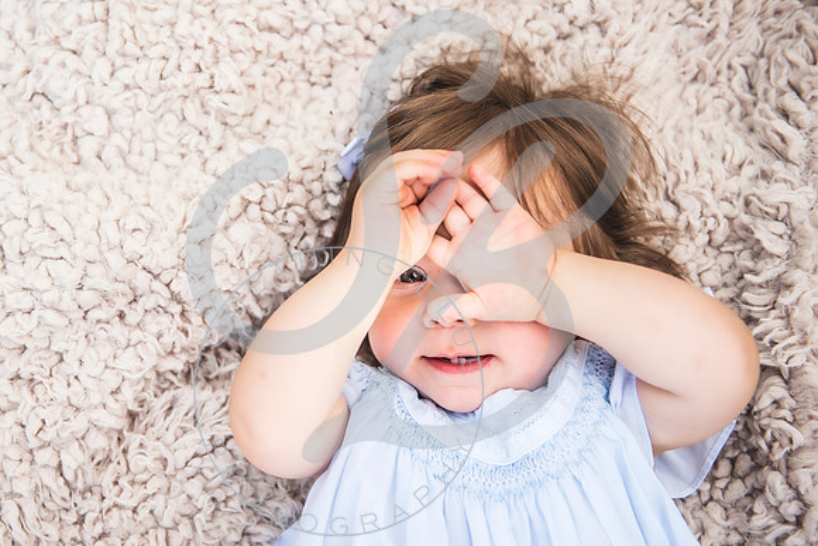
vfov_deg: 23.2
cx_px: 275
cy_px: 261
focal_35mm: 58
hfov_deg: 34.0
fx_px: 1327
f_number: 2.8
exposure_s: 1/500
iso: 100
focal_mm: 44
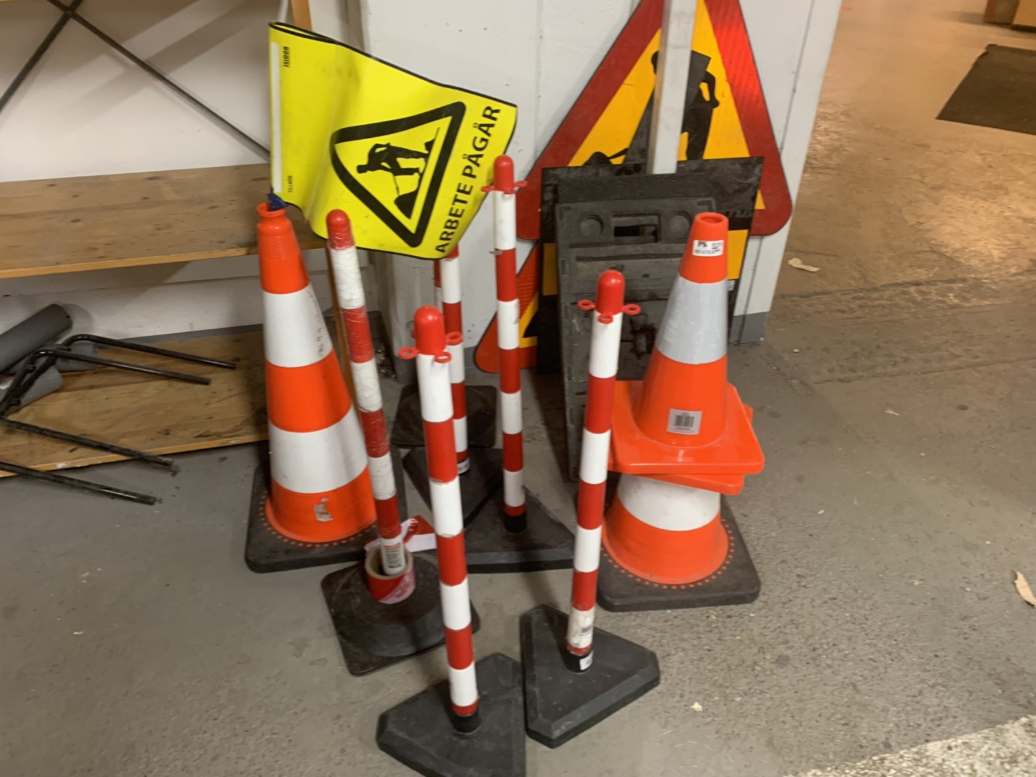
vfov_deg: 53.1
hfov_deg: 67.3
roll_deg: -1.4
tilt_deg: -35.4
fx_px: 778
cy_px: 388
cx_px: 518
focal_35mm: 26
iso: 320
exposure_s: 1/50
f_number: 1.8
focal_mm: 4.25
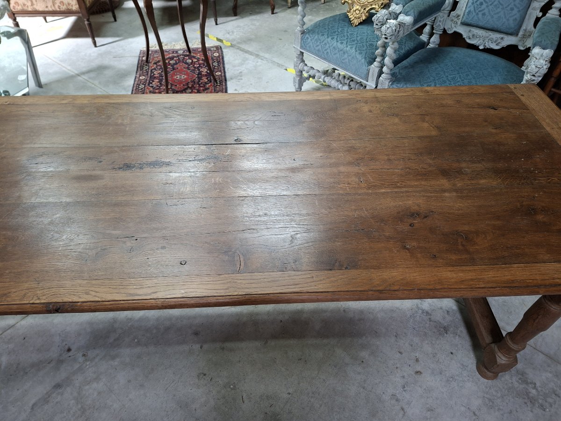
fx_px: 373
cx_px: 280
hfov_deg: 73.9
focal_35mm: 23
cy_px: 210
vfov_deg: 58.9
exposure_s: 1/50
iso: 320
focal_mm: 5.54
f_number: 1.8
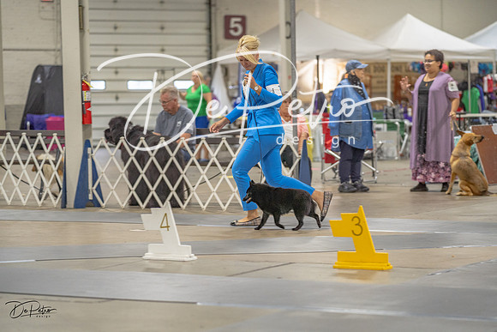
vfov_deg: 11.4
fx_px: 1657
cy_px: 166
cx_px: 248
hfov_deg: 17.1
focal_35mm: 120
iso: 2000
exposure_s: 1/160
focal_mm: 120
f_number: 2.8
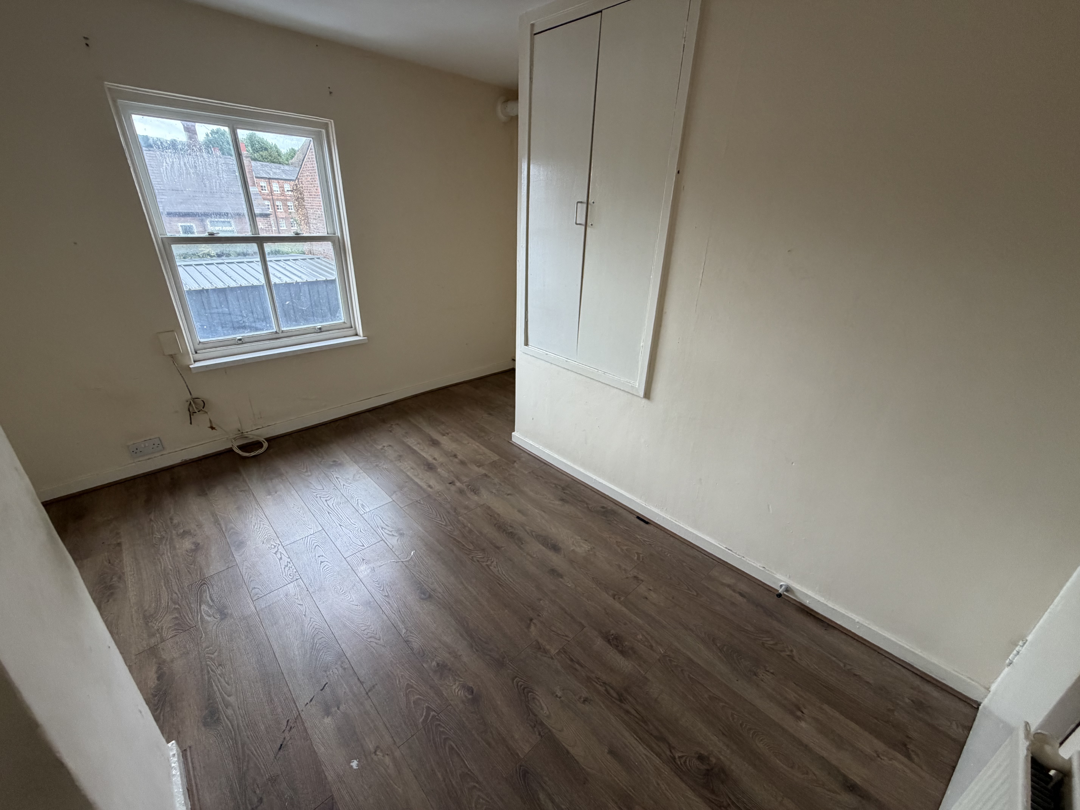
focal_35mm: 14
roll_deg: -1.5
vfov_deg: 85.7
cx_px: 540
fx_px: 437
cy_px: 405
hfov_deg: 102.1
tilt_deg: -23.7
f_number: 2.2
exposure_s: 1/121
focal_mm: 2.22
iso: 320
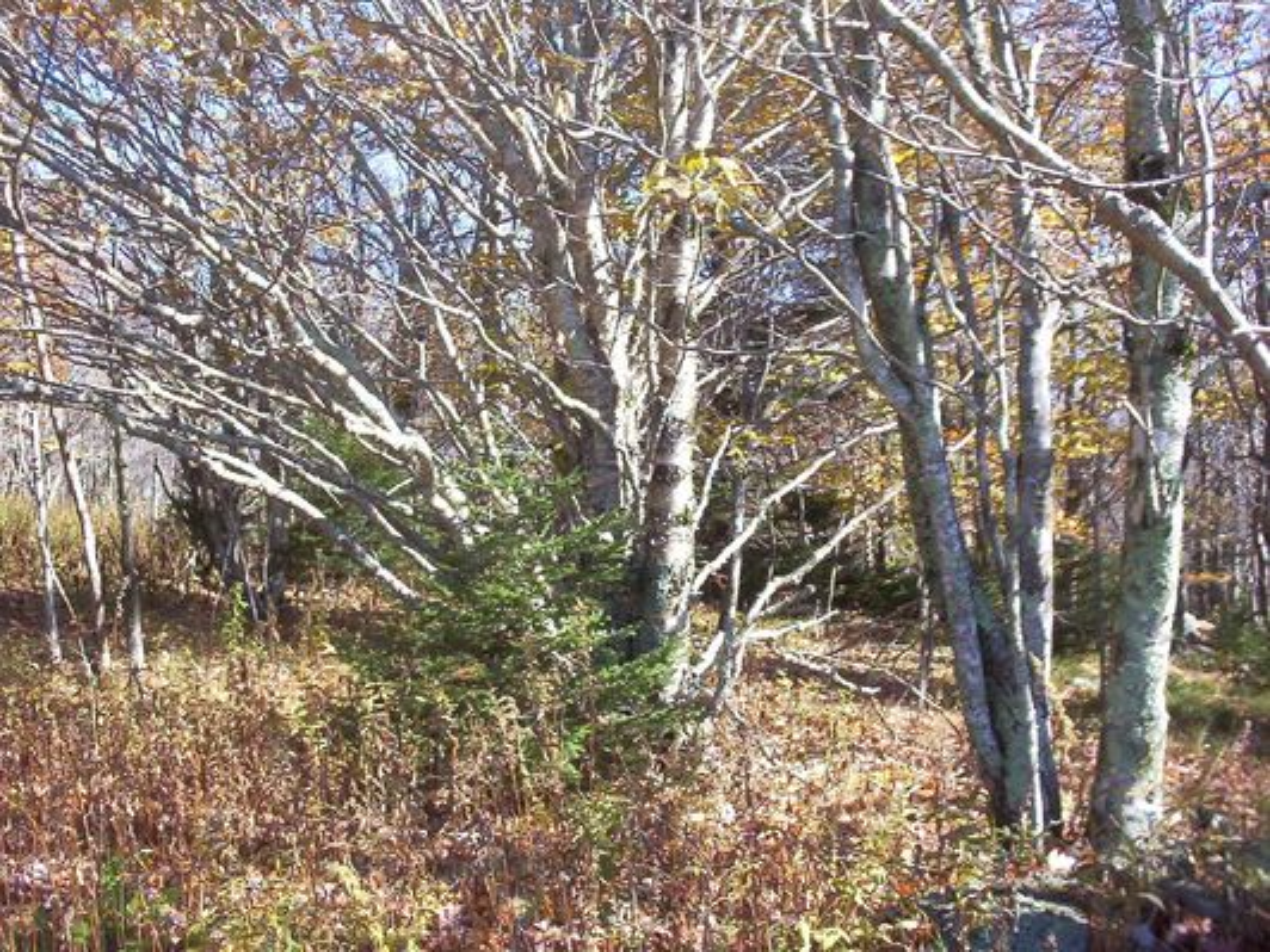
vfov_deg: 36.8
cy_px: 476
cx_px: 635
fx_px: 1431
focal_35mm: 39
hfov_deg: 47.9
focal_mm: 6
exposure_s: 1/150
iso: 100
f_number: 4.5
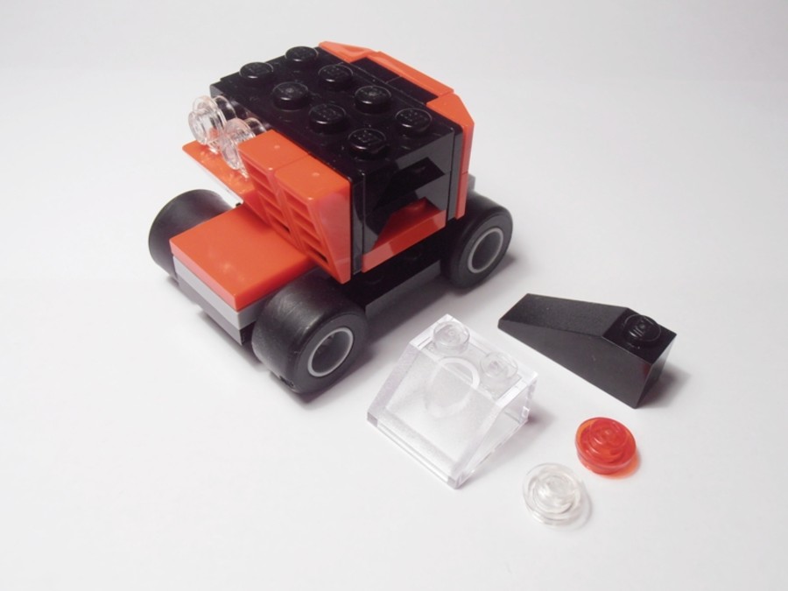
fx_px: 842
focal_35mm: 37
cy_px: 296
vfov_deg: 38.7
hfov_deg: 50.1
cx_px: 394
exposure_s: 1/40
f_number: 3.9
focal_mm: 6.61
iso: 100
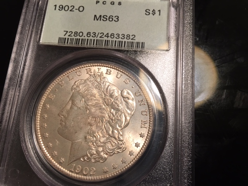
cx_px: 124
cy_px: 93
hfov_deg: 61.7
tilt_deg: -74.0
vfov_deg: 48.2
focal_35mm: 29
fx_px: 208
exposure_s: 1/30
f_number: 2.2
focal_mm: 4.15
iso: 32
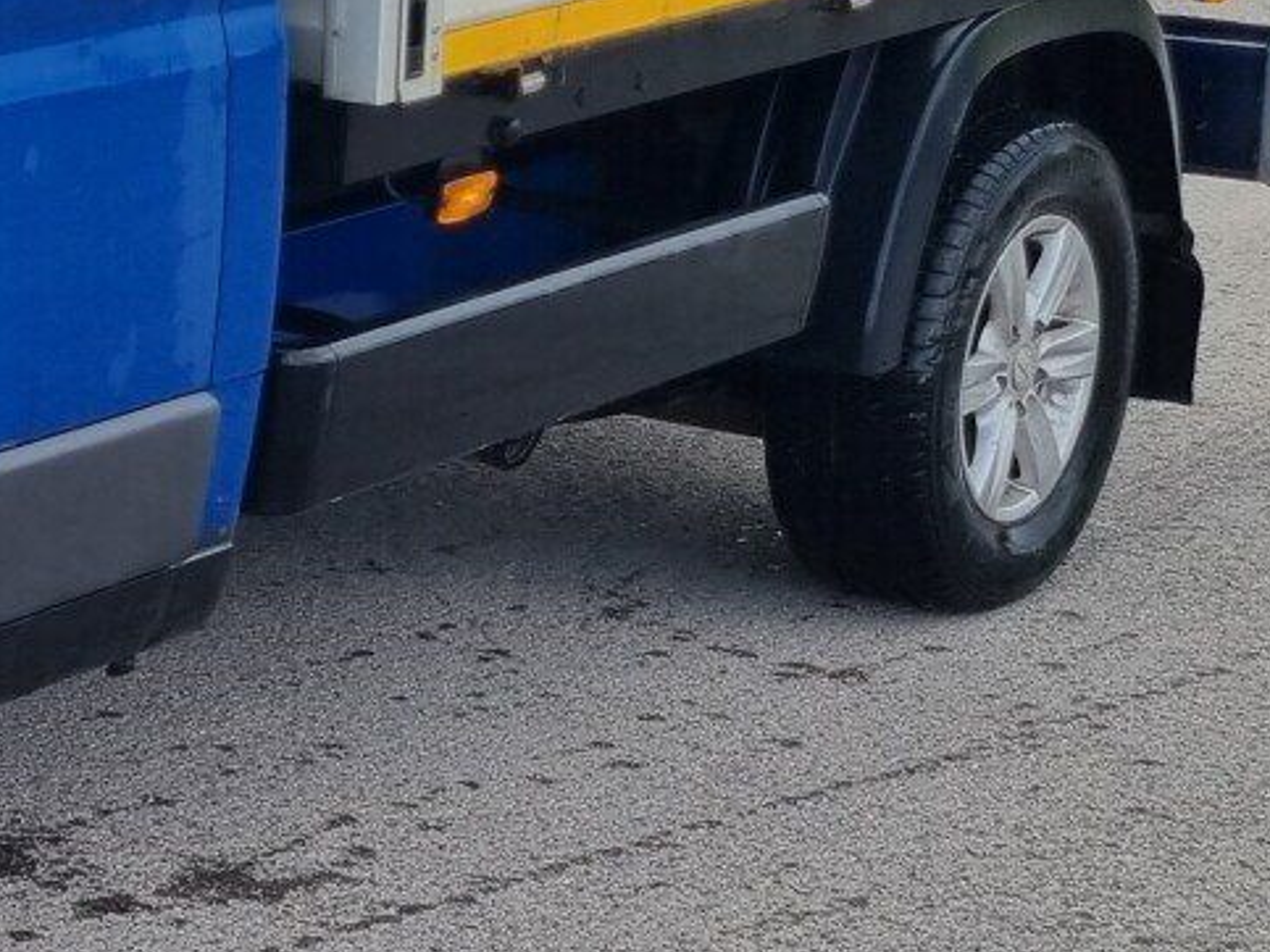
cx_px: -1062
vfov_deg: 14.0
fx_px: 3851
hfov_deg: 15.8
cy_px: 254
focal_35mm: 105
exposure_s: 1/730
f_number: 1.8
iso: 50
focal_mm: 5.4
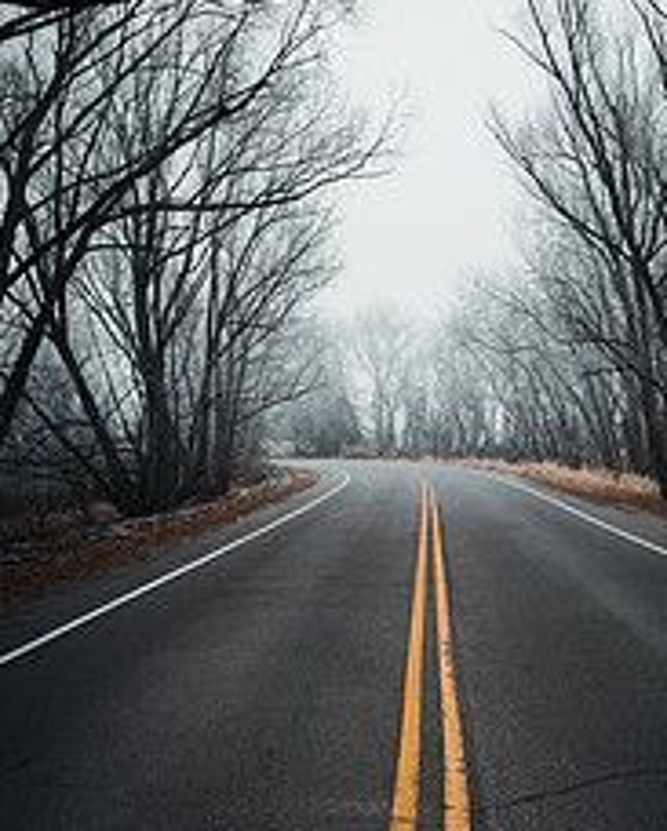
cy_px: 470
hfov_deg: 39.9
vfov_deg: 48.9
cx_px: 426
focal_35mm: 37
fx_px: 911
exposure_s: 1/25
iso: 200
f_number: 5.6
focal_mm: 20
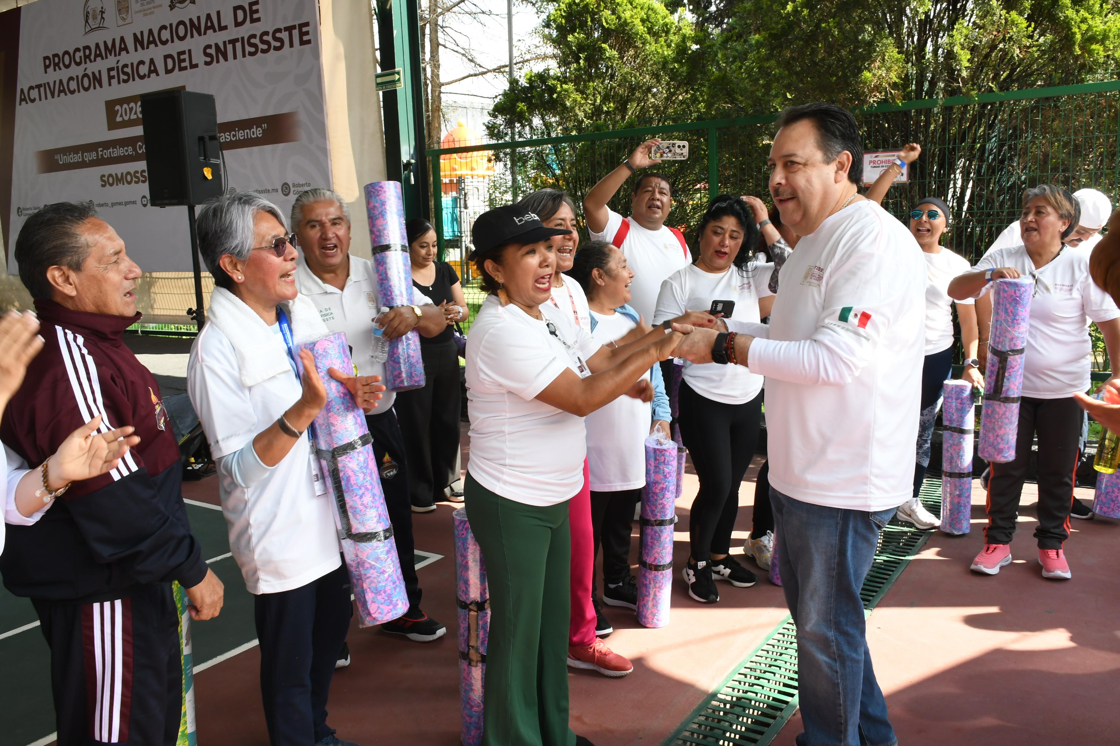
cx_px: 560
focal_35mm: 30
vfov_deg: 43.6
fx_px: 933
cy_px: 373
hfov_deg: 61.9
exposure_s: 1/100
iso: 640
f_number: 13
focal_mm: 20
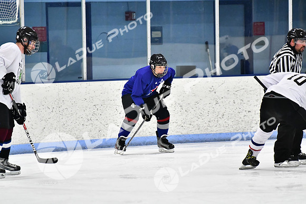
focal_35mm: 300
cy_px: 102
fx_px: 2550
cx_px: 153
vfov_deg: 4.6
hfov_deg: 6.9
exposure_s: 1/1250
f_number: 3.2
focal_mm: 200
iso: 6400
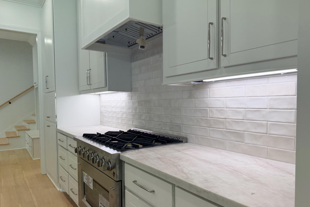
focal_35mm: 25
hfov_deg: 71.5
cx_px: 155
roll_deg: +0.3
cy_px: 111
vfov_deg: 51.2
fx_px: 215
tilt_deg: -2.8
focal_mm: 6.76
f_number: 1.78
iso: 80
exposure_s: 1/170
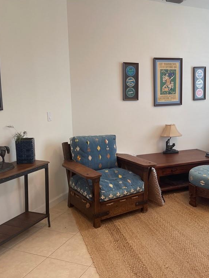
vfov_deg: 52.6
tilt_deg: -10.6
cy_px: 138
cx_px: 149
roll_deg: -0.5
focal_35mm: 35
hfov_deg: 39.9
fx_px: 282
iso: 100
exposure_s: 1/120
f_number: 1.6
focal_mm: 5.1
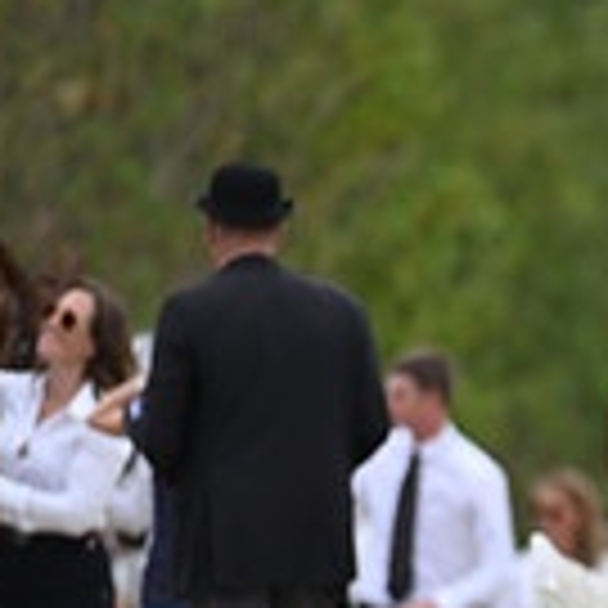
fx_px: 29092
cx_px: 1130
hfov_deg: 1.2
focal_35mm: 1464
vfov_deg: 1.2
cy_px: 534
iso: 560
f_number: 5.6
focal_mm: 400
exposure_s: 1/1600
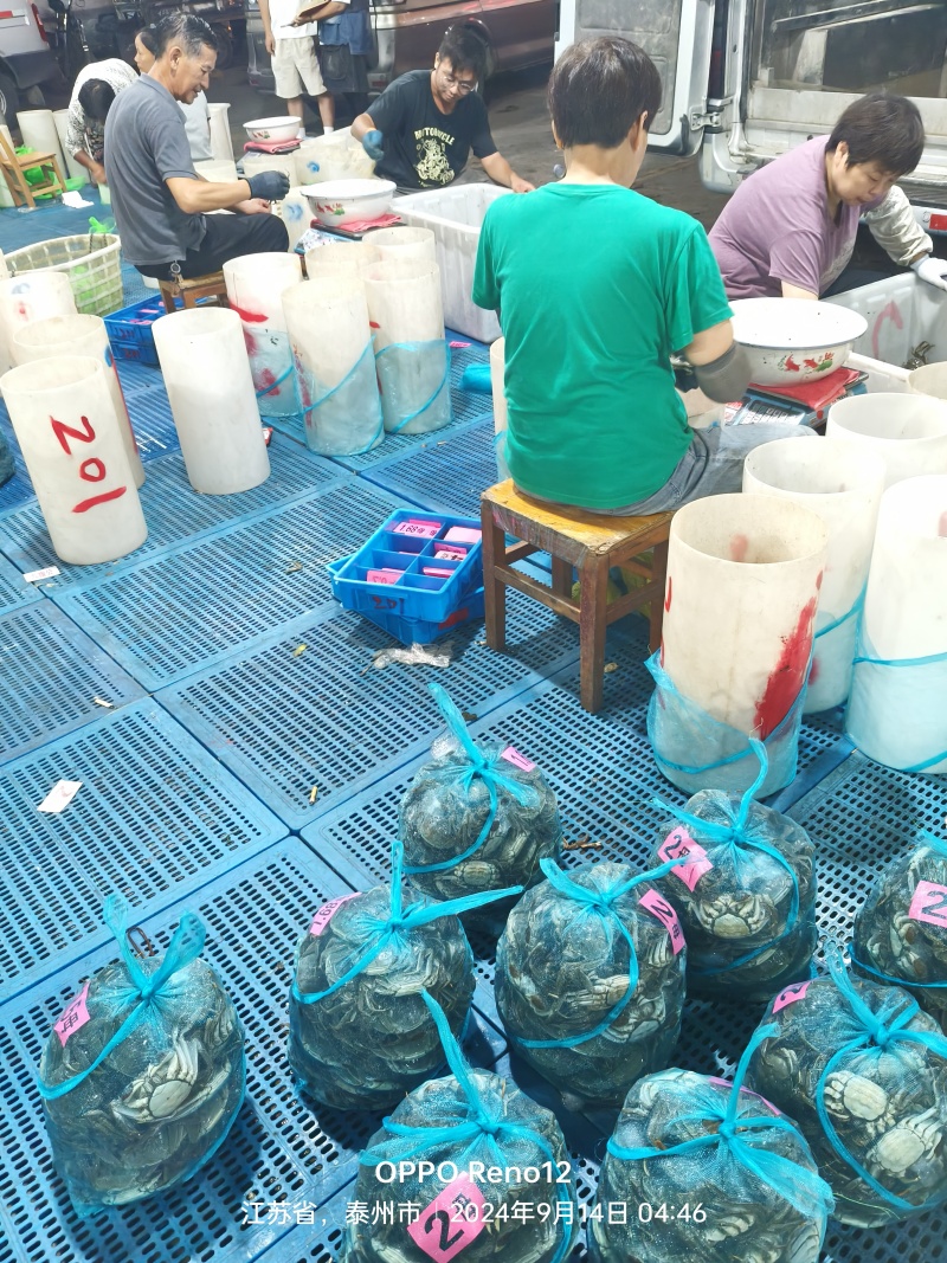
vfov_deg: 67.3
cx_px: 474
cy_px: 632
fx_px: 949
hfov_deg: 53.1
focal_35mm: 26
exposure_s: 1/25
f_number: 1.8
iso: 1000
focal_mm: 4.84
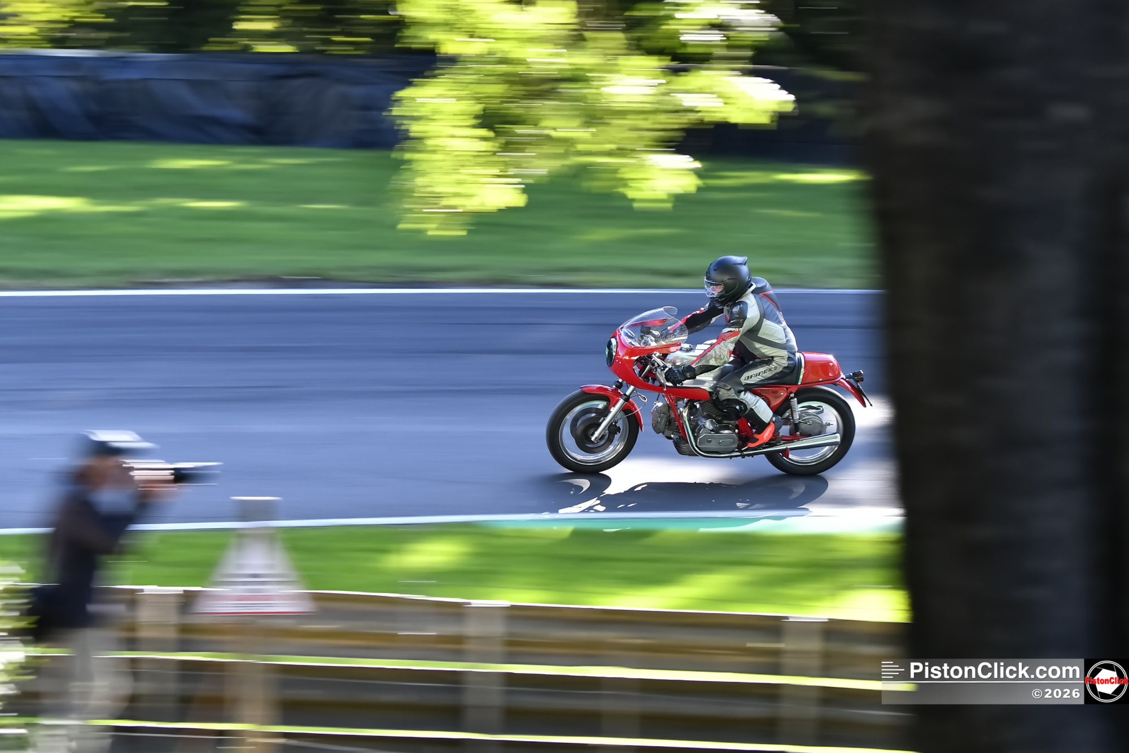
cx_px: 564
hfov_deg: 16.1
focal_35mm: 128
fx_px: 3998
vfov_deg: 10.8
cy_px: 376
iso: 200
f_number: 4
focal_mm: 85
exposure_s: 1/50
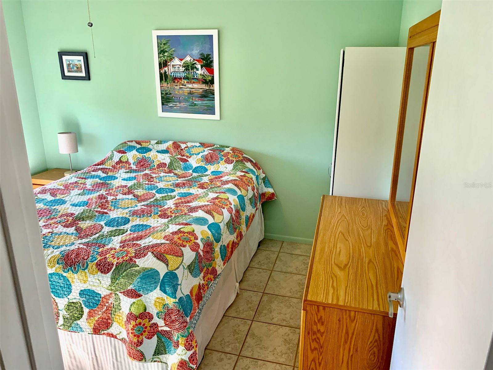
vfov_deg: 53.1
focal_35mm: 26
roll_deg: +0.4
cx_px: 246
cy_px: 185
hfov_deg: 67.3
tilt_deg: -15.5
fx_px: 370
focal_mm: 4.25
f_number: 1.8
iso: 64
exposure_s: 1/120
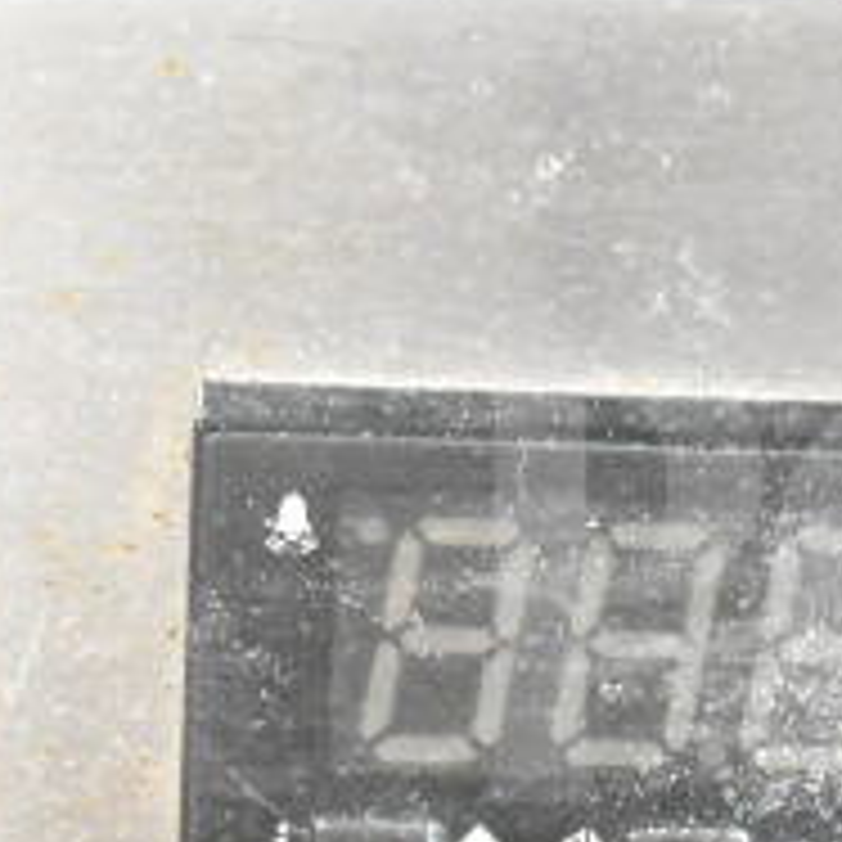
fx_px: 5504
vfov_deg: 8.7
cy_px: 705
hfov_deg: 8.7
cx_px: 878
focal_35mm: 200
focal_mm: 48
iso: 18000
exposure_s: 1/80
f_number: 5.3
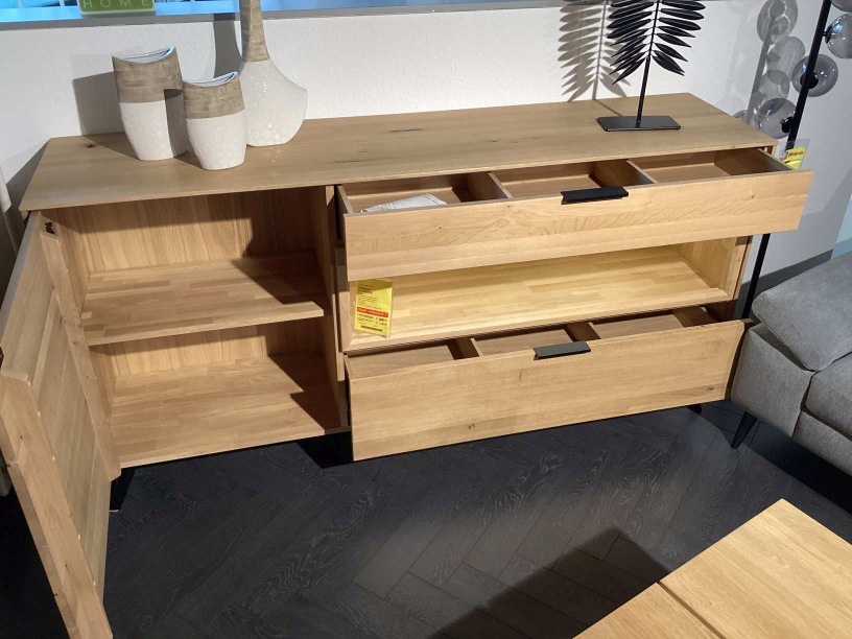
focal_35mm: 31
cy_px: 320
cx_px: 426
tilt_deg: -31.8
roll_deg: +0.3
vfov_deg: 45.4
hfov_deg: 58.4
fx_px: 763
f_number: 2.4
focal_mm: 3.3
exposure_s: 1/50
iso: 100
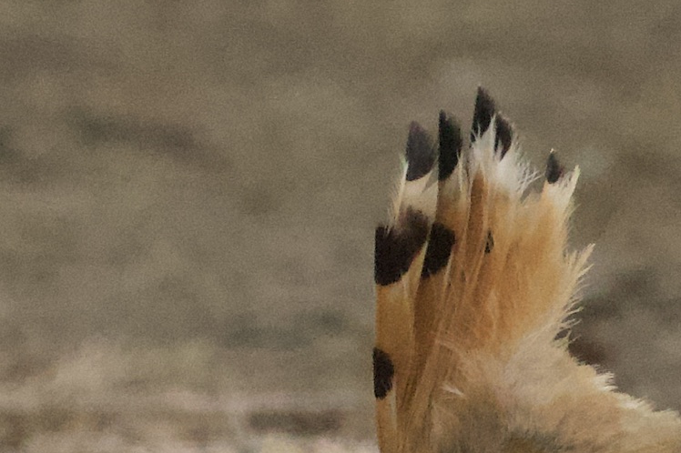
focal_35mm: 1743
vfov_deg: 0.8
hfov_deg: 1.2
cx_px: 712
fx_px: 32956
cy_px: 473
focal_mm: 220
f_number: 4.5
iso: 2000
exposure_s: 1/4000
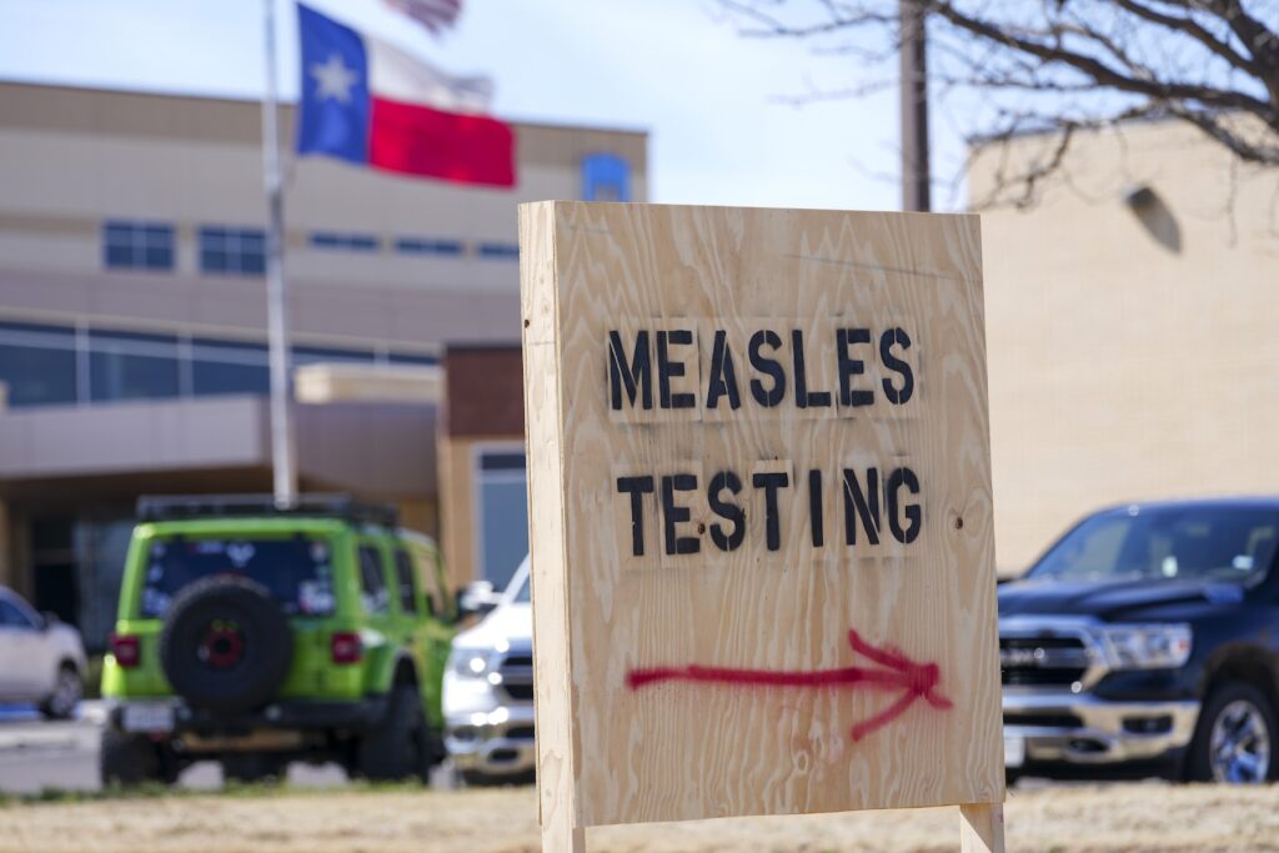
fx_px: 6538
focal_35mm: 184
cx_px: 640
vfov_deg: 7.5
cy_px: 426
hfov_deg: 11.2
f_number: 5
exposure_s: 1/320
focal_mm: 184
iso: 64
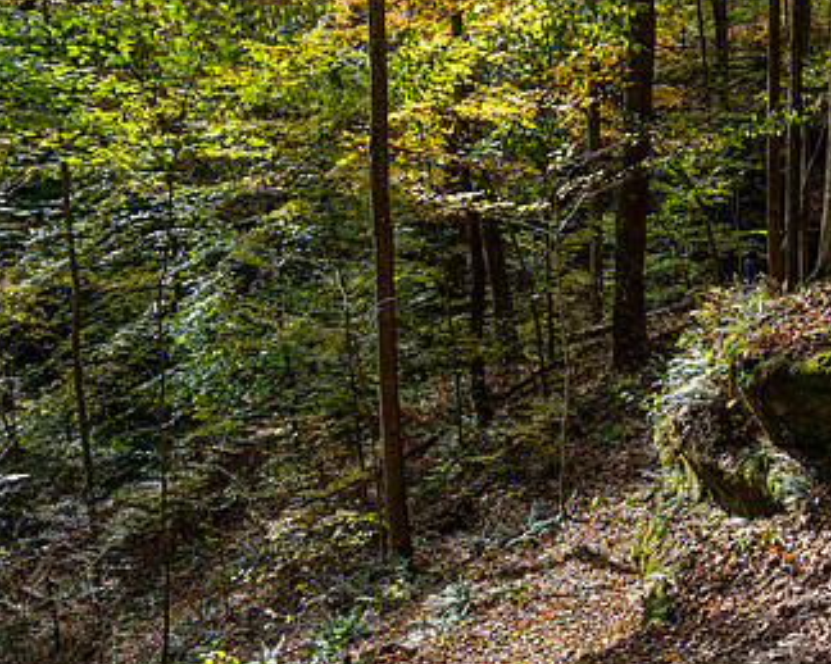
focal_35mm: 47
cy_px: 337
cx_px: 734
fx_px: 1156
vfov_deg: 32.1
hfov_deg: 37.2
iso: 100
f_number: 6.3
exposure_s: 1/125
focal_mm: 28
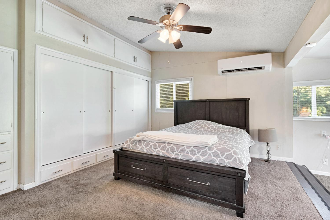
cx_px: 165
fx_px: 151
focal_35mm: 16
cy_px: 110
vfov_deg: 72.0
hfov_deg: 95.0
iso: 400
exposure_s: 1/5
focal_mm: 11
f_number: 8
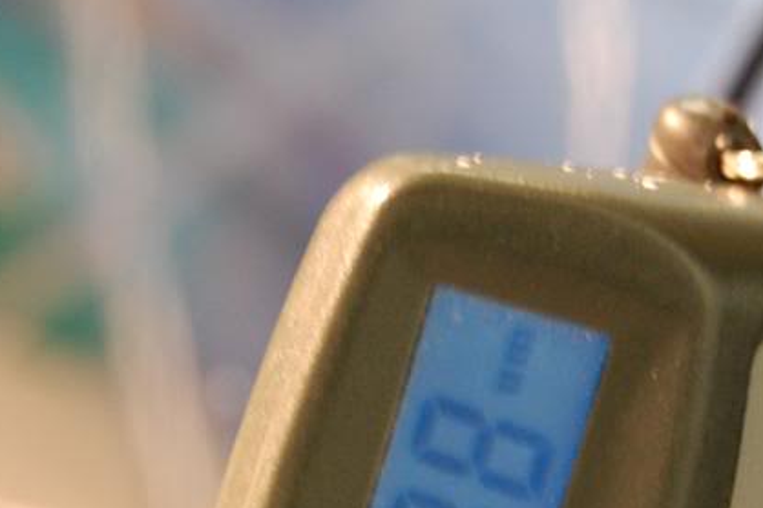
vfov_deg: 8.1
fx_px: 3579
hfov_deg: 12.2
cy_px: 525
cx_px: 484
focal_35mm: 169
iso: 1100
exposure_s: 1/8
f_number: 5.3
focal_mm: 46
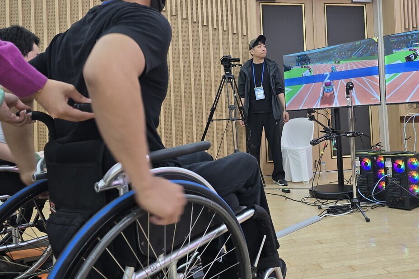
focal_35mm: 33
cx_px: 268
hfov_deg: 56.4
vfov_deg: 39.8
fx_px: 384
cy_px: 109
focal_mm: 6.3
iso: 64
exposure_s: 1/53.3
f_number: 1.7
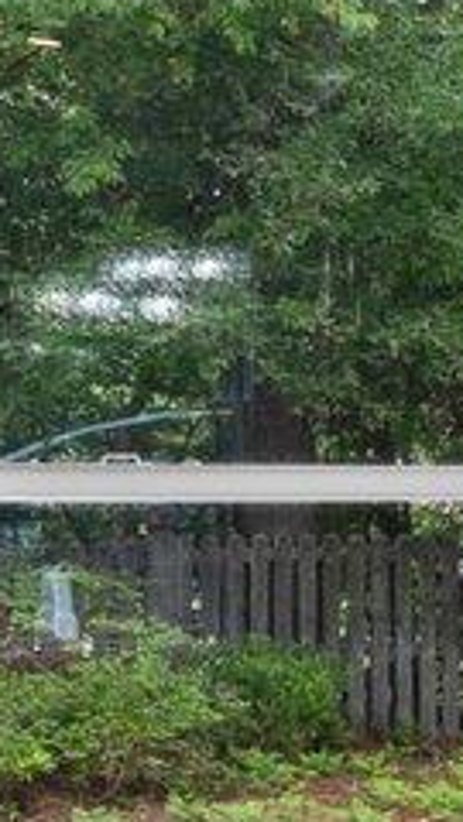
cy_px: 457
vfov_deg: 14.1
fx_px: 3317
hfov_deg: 5.5
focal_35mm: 152
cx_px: 2435
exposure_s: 1/8
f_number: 4
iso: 250
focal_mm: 17
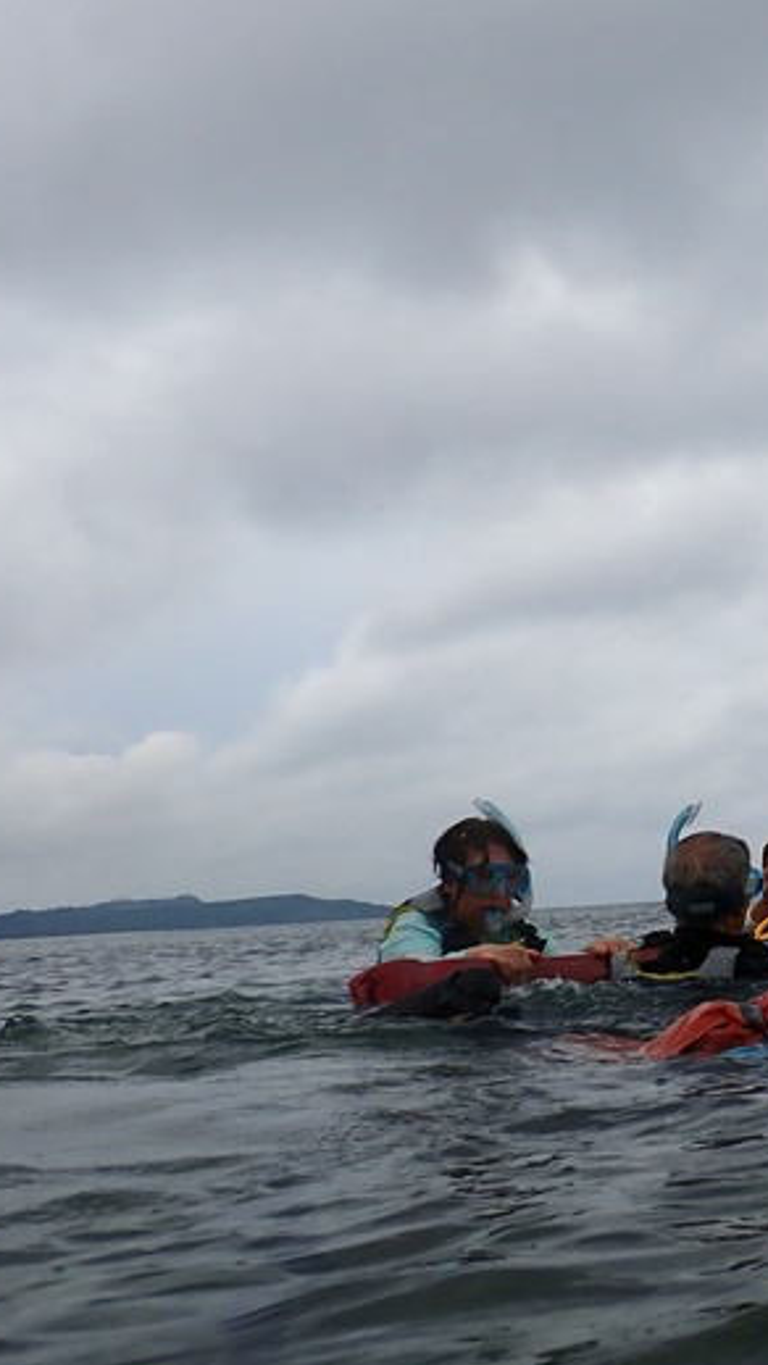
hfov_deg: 23.6
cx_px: 884
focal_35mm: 47
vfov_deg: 43.7
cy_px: 685
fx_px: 1701
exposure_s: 1/250
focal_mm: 5.79
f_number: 9
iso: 100
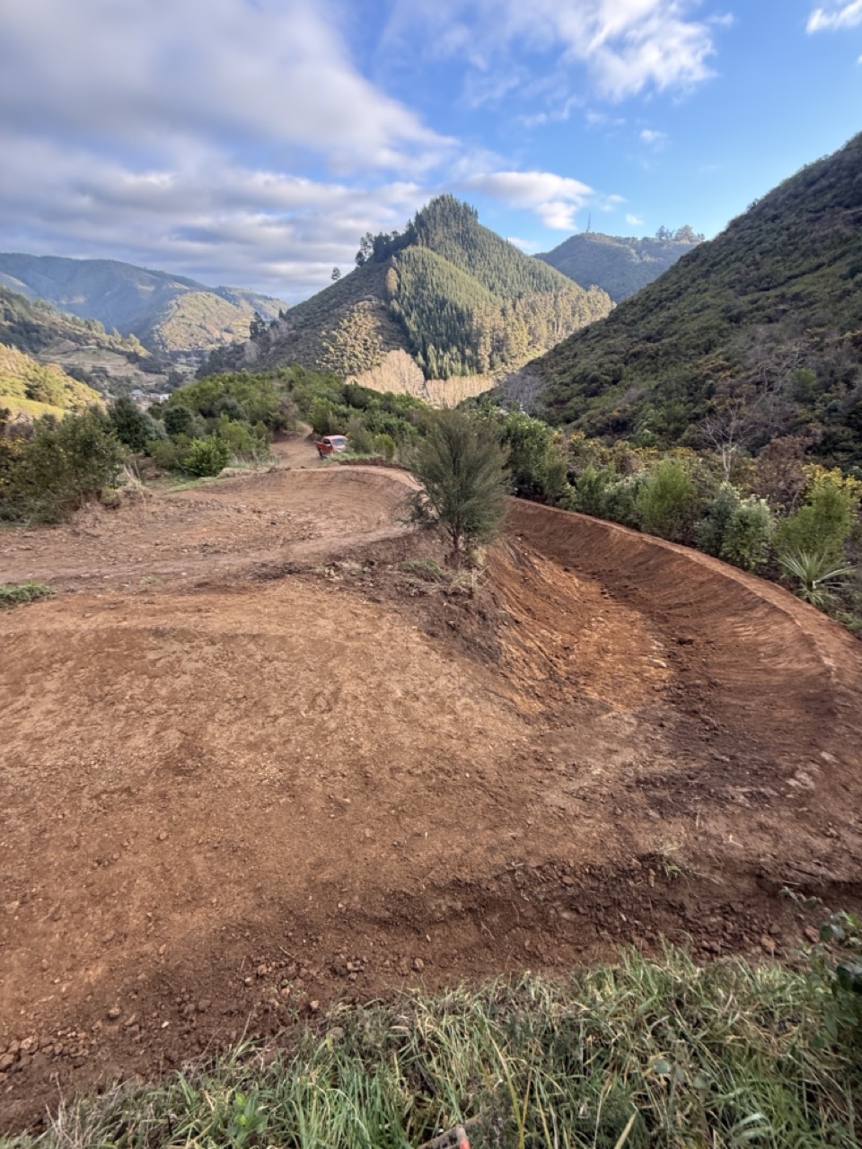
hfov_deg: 85.7
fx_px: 465
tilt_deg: -29.3
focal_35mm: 14
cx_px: 431
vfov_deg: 102.1
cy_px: 574
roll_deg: +4.9
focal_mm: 2.22
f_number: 2.2
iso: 64
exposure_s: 1/145
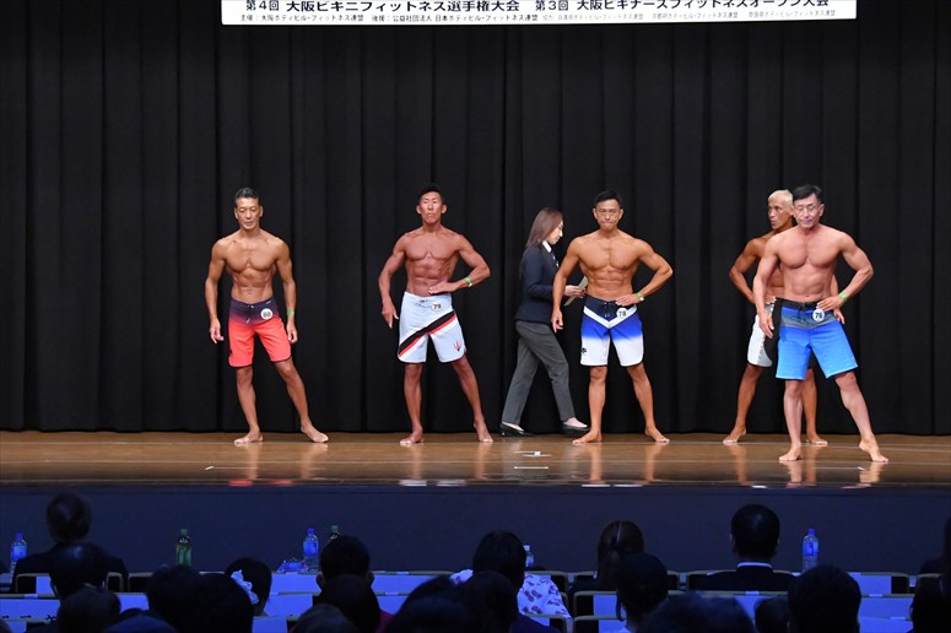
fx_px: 3089
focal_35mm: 117
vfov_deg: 11.7
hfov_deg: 17.5
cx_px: 476
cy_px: 316
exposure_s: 1/400
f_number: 5.6
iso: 8000
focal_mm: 78
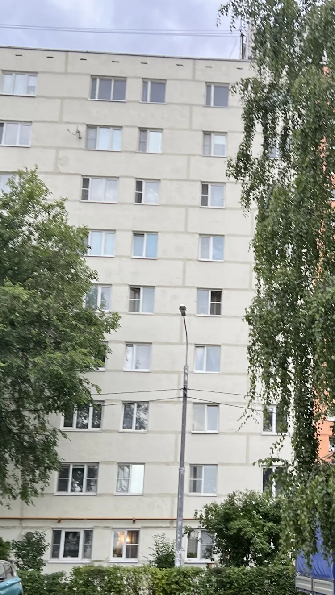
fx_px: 805
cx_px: 274
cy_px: 364
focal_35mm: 51
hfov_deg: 23.1
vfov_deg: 40.4
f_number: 1.5
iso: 80
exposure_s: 1/121
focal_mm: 5.7
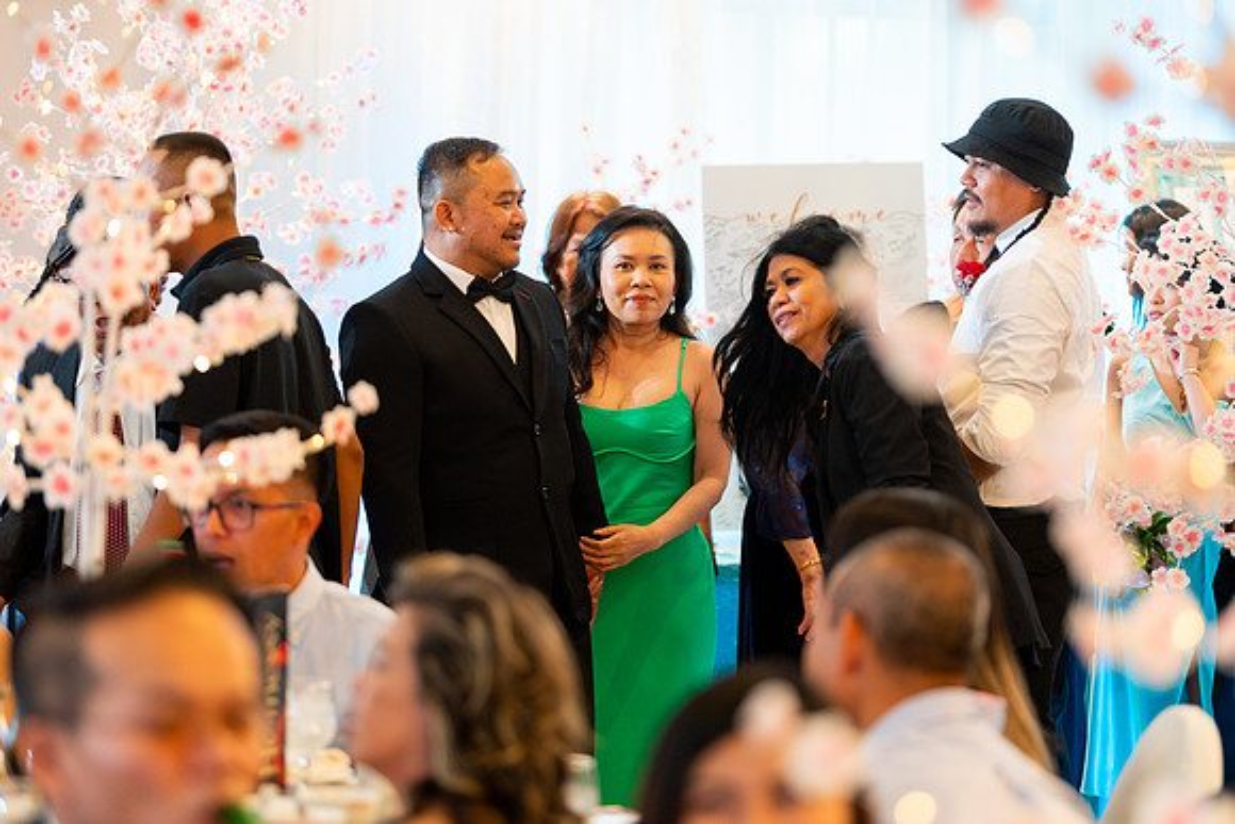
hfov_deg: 16.8
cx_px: 618
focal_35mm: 122
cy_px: 412
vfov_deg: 11.2
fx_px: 4186
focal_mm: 122
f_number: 2.8
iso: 800
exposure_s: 1/200
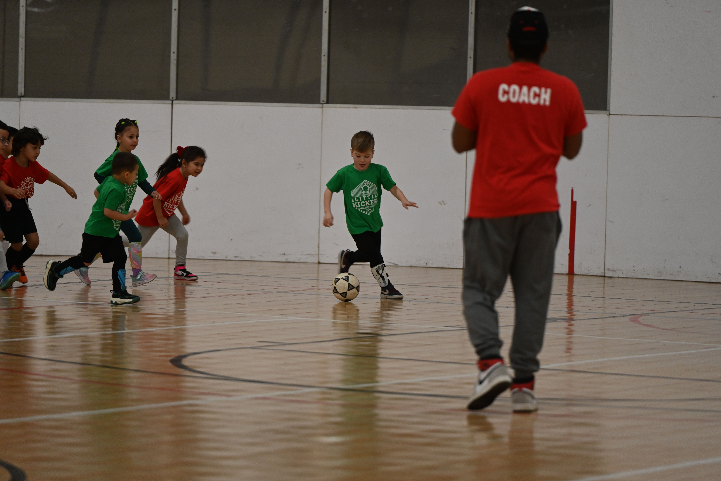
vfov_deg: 7.6
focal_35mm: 180
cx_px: 360
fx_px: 3605
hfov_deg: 11.4
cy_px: 240
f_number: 2.8
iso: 900
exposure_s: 1/250
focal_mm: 180
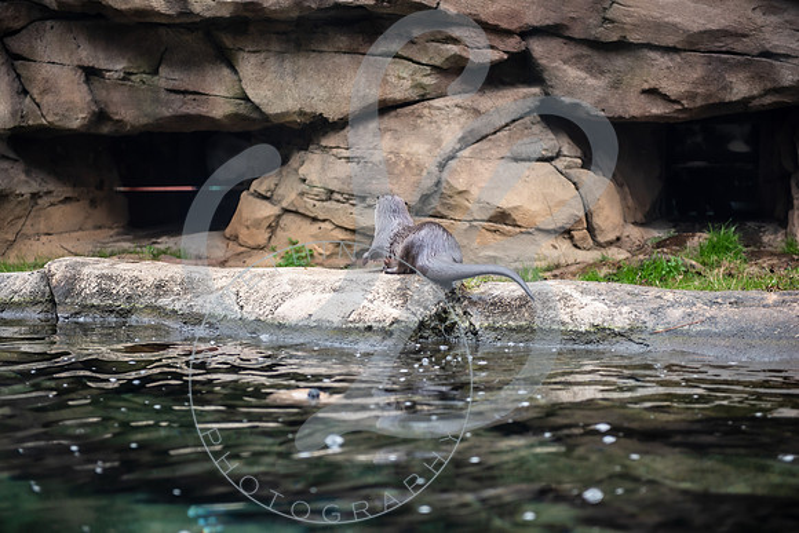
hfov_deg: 28.8
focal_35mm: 70
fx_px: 1554
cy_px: 266
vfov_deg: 19.5
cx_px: 400
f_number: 2.8
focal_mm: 70
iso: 200
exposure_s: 1/200
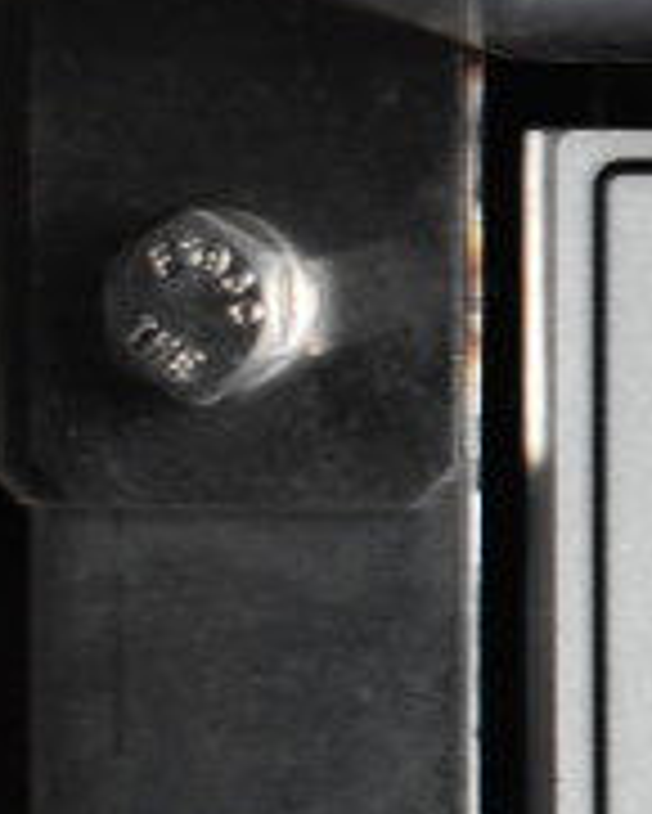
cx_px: 1344
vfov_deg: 14.5
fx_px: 3205
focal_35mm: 133
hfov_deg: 10.6
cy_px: 416
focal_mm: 28
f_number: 4.2
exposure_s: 1/50
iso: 4500
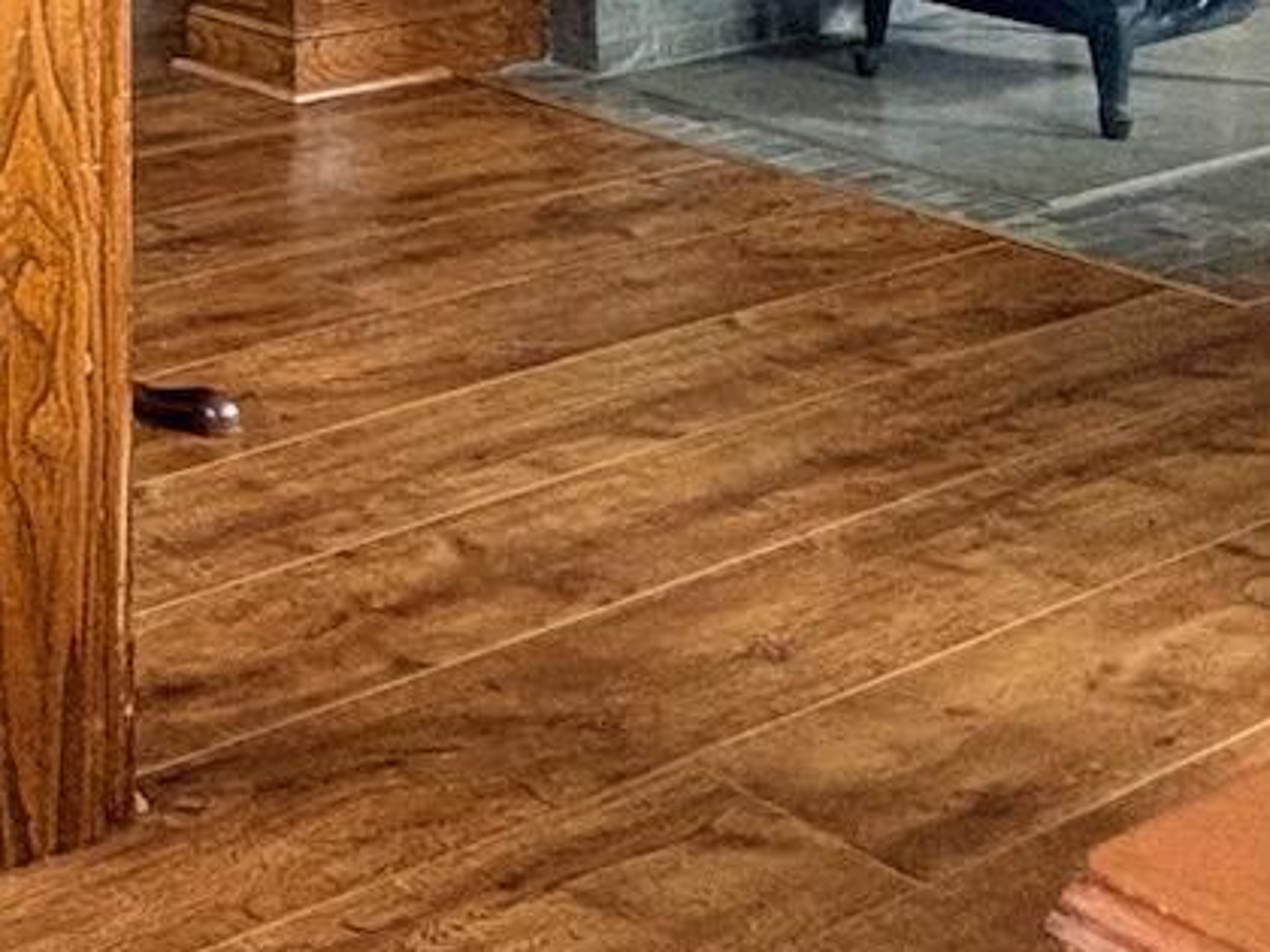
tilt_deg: +3.5
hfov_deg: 23.9
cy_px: -825
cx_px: -632
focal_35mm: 64
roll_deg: +0.9
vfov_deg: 17.8
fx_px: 2348
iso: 500
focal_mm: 2.22
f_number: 2.2
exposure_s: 1/60
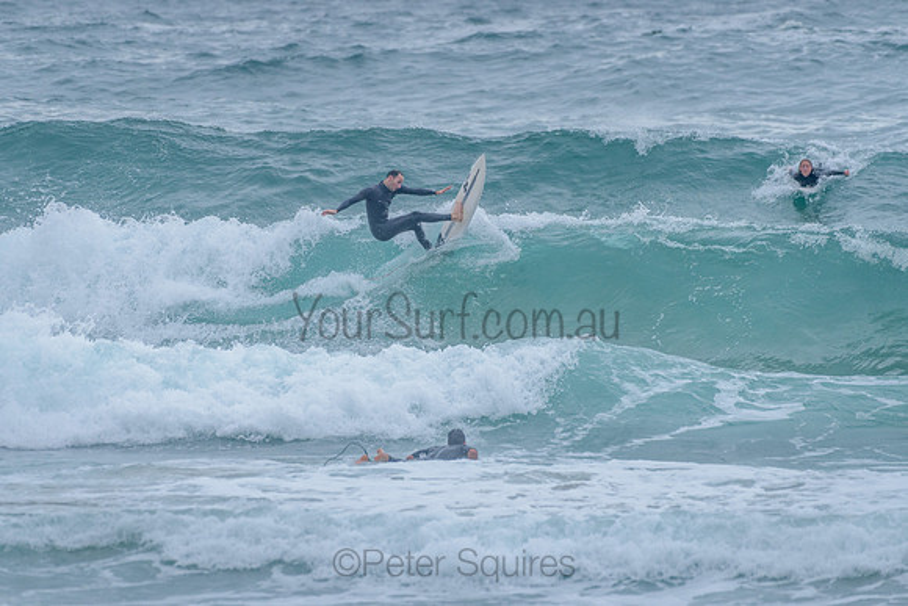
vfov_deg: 2.2
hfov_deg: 3.4
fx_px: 15458
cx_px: 455
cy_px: 235
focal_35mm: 613
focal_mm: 500
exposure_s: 1/1250
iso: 720
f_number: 5.6
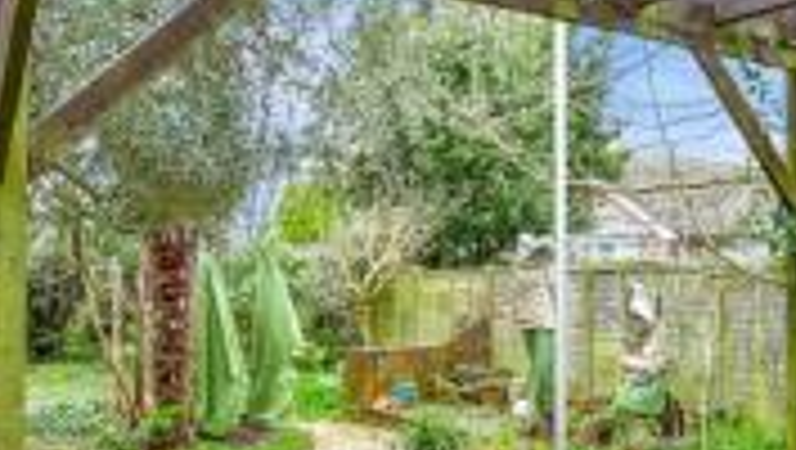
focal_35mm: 45
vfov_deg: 26.6
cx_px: 562
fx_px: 951
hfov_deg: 44.4
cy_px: 250
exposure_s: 1/50
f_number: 8
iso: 500
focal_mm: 11
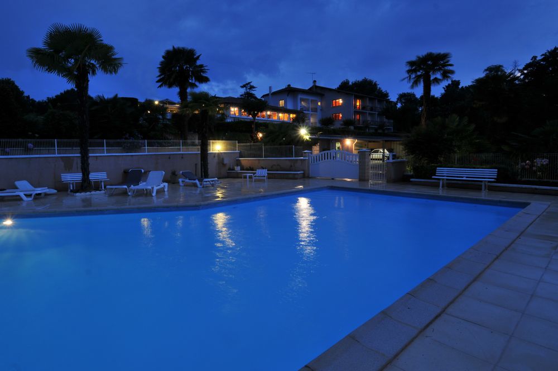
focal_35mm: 15
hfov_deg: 100.5
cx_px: 279
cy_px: 186
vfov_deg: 77.2
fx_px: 232
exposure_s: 2.5
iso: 200
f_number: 10
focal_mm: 10
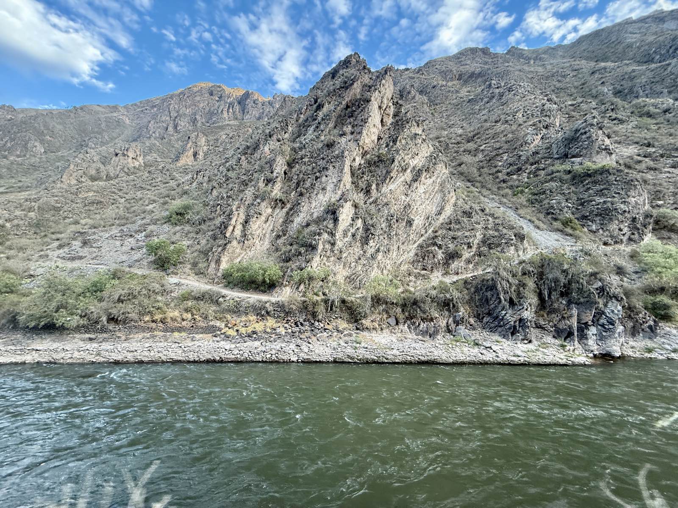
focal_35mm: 14
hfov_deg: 102.1
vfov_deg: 85.7
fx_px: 274
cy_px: 254
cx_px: 339
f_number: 2.2
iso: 125
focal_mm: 2.22
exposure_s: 1/99
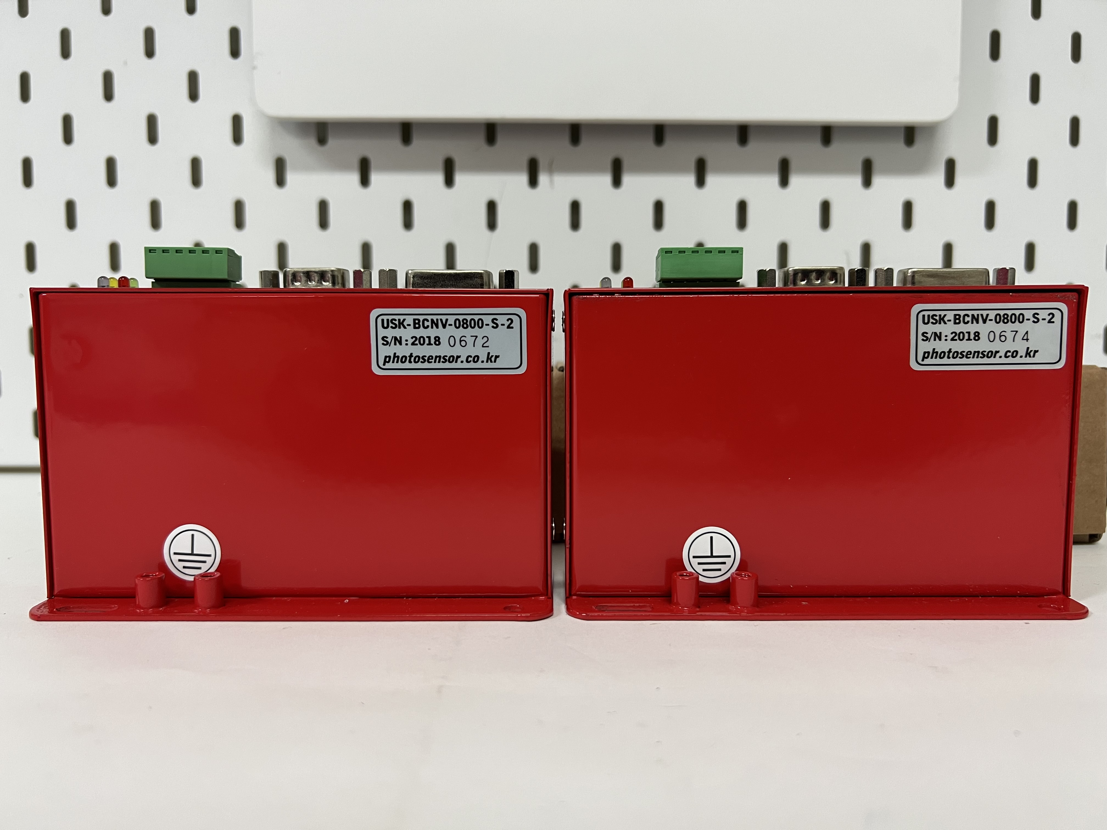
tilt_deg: -4.8
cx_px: 554
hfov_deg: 67.3
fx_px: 831
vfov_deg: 53.1
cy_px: 415
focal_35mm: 26
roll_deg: +0.6
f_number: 1.5
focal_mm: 5.7
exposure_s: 1/60
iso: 100
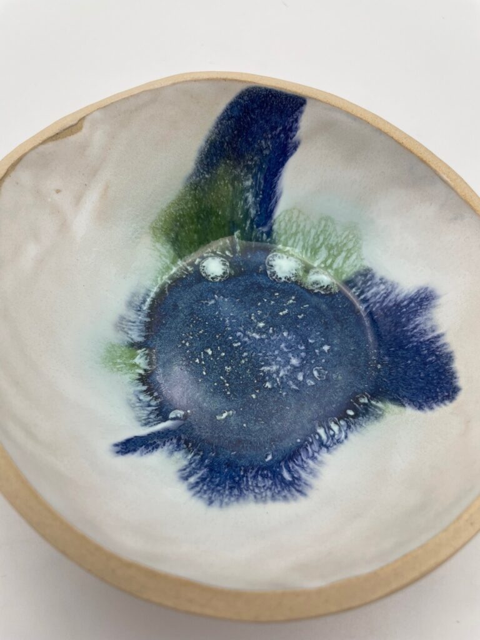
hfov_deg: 53.1
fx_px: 481
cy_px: 320
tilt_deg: -62.1
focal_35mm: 26
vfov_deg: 67.3
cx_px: 240
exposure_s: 1/210
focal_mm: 4.2
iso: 32
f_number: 1.6
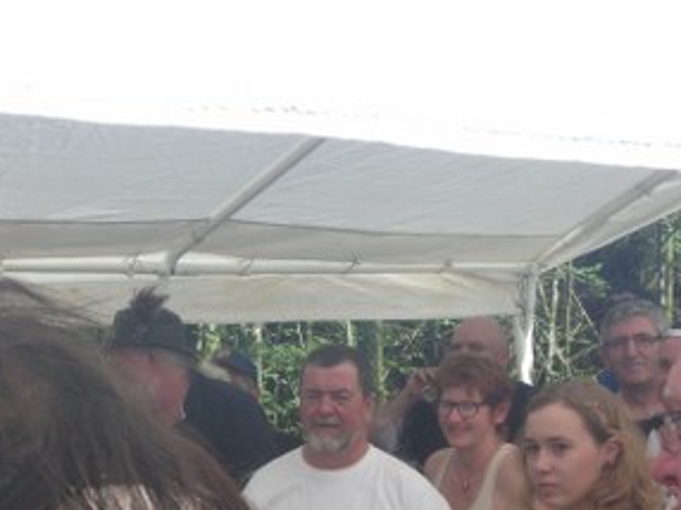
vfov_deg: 15.3
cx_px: 231
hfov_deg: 20.8
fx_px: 1848
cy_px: 555
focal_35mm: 94
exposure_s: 1/160
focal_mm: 7.5
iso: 64
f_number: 5
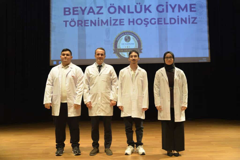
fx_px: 253
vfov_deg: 35.1
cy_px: 80
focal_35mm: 38
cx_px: 120
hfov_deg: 50.7
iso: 800
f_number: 4
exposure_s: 1/40
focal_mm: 38
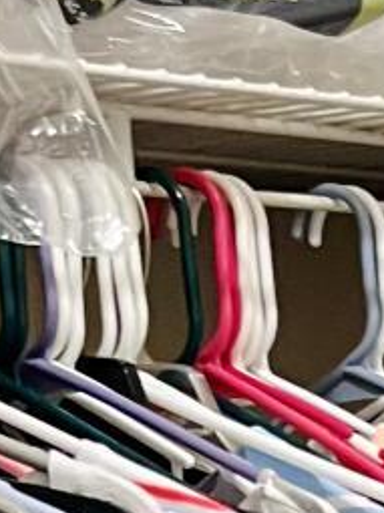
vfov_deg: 8.7
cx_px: 953
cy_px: 1275
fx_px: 3020
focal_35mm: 204
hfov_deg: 6.8
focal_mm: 5.7
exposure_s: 1/60
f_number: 1.5
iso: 320
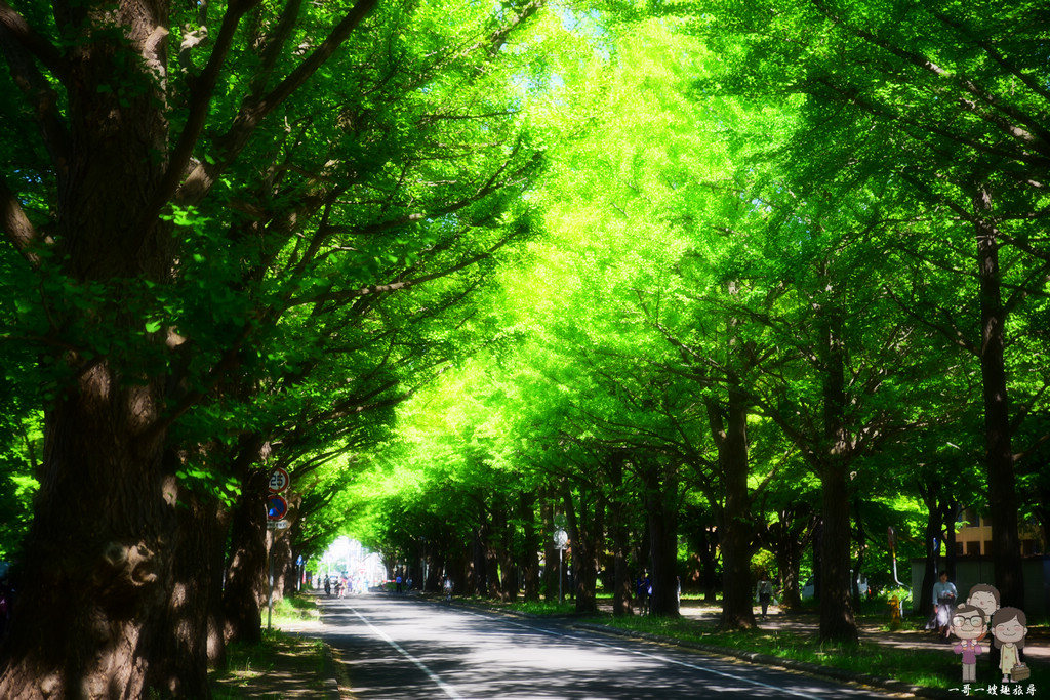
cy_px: 350
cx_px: 525
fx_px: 2042
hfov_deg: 28.8
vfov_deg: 19.5
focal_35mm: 70
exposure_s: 1/125
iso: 100
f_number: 2.8
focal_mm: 70
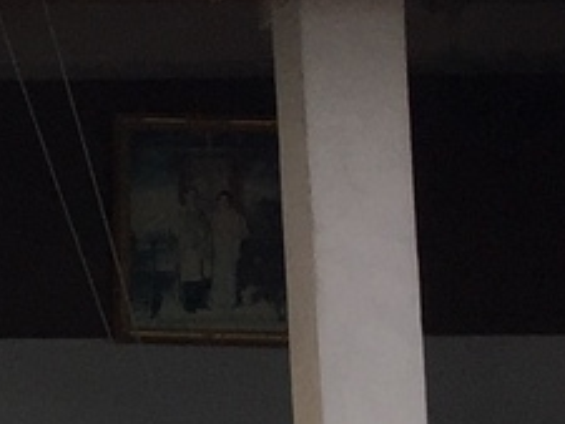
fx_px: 3364
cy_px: 291
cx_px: -1025
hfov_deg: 8.4
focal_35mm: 206
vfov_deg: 7.2
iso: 32
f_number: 2.2
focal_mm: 4.15
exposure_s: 1/682
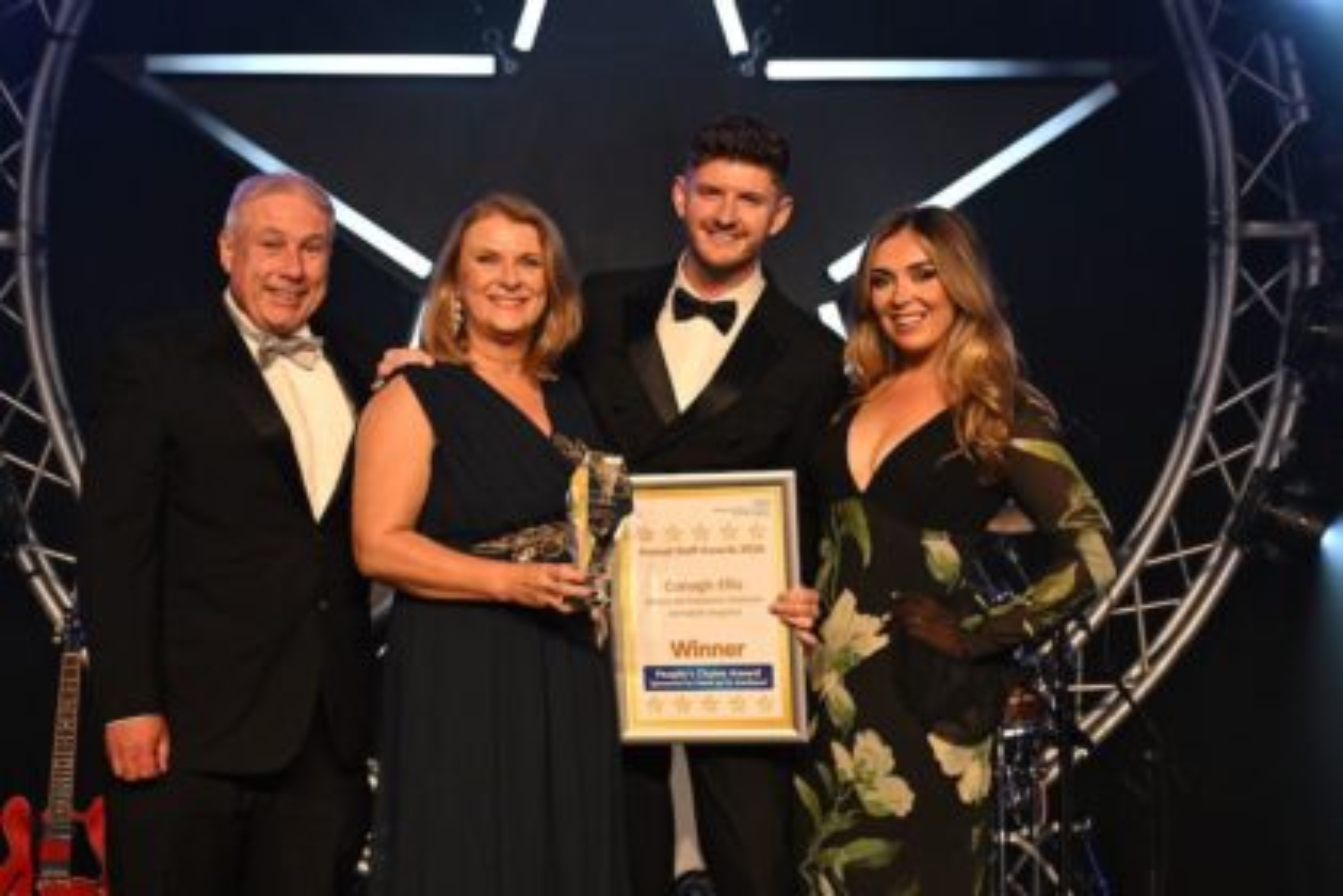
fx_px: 2238
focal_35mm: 60
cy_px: 448
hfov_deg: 33.4
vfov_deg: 22.6
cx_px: 672
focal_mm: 60
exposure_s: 1/200
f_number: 5
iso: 2500
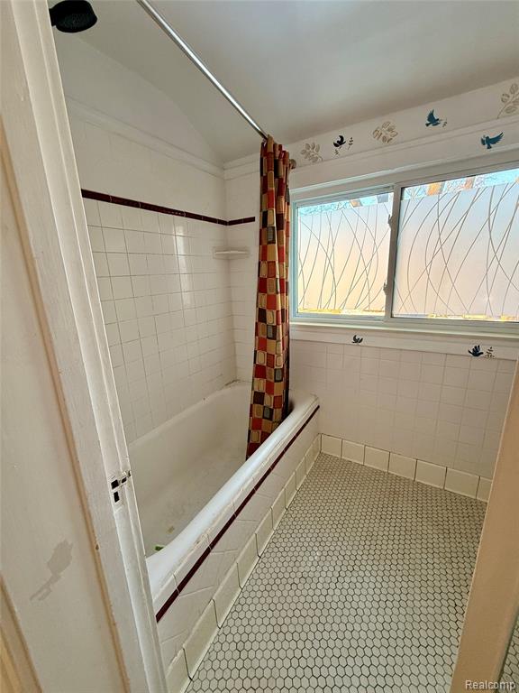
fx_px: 280
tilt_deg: -14.9
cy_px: 346
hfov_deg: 85.7
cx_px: 260
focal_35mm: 14
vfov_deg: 102.1
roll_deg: +1.2
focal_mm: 2.22
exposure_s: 1/99
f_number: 2.2
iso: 200
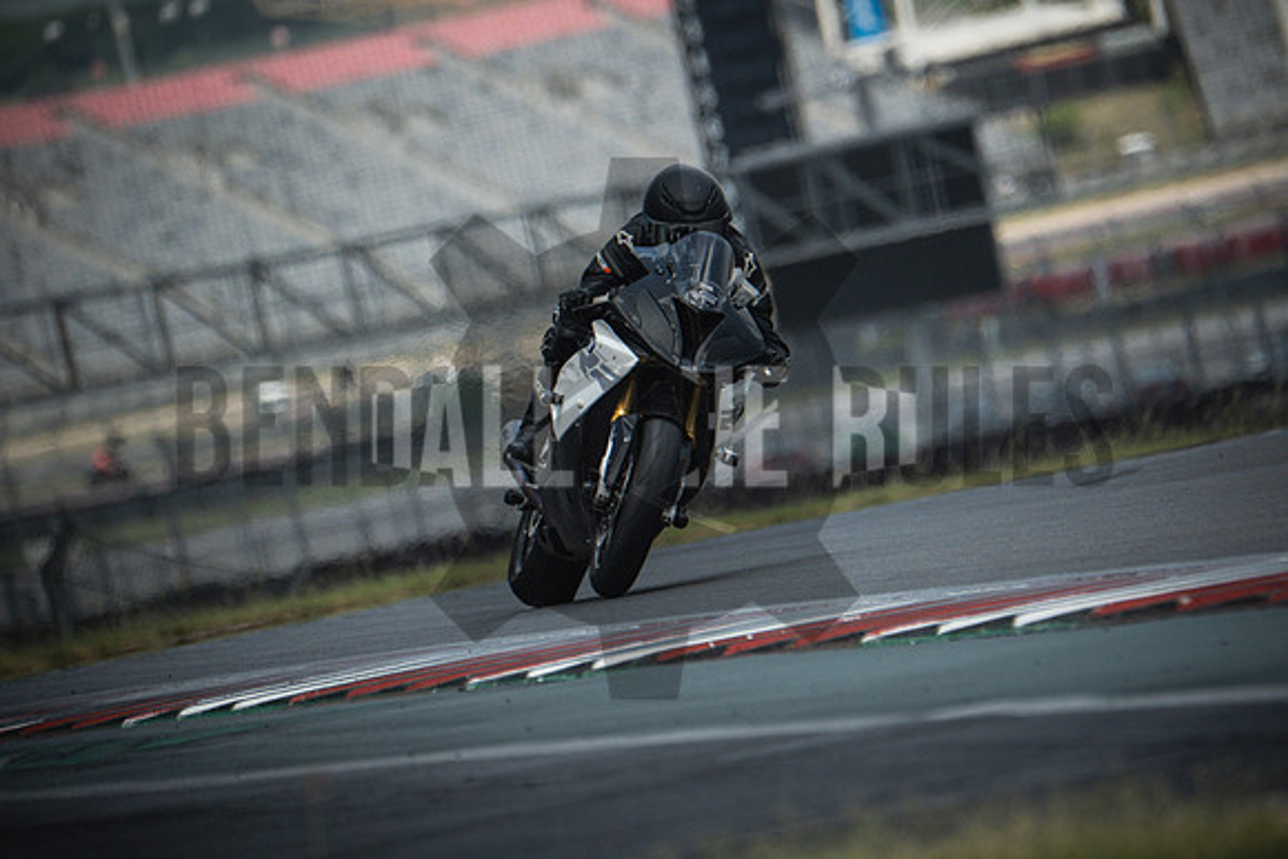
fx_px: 21471
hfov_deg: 3.4
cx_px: 644
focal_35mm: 600
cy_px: 430
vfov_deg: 2.3
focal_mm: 400
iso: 1000
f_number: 5.6
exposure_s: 1/2000
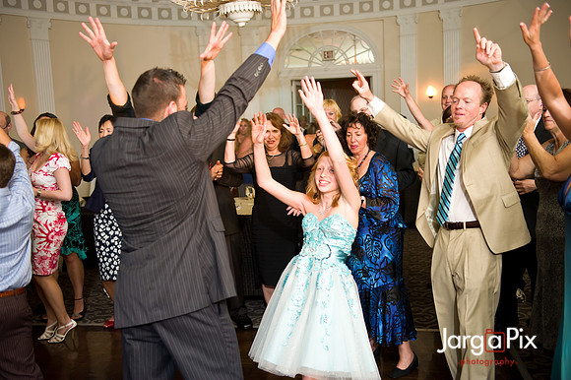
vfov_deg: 35.0
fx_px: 602
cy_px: 190
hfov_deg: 50.7
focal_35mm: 38
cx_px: 286
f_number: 3.2
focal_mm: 38
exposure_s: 1/125
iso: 1600
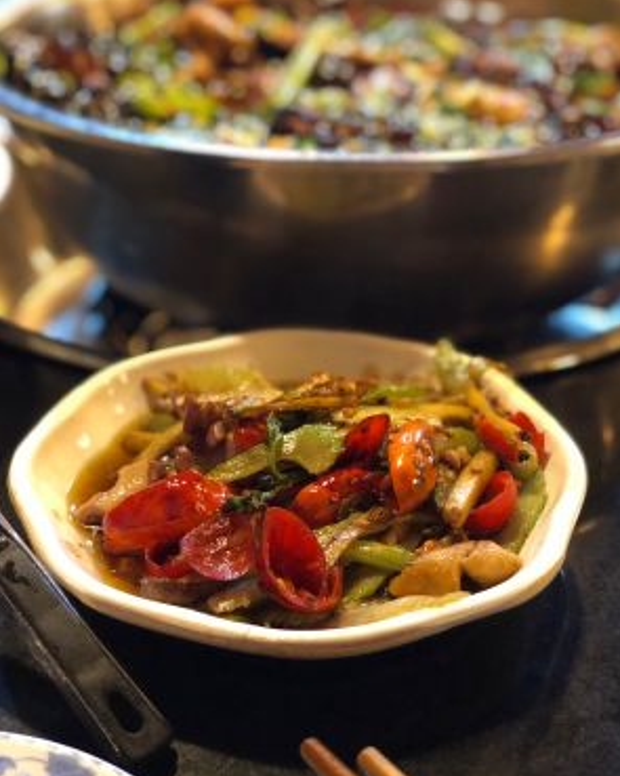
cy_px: 374
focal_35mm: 55
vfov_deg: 34.2
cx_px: 313
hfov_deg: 27.6
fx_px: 1262
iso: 160
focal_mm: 6
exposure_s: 1/8
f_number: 2.4
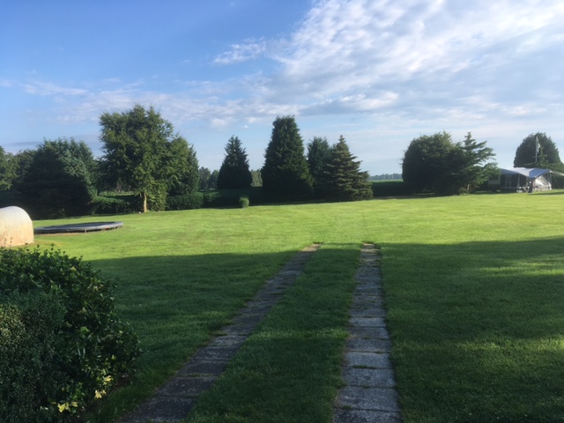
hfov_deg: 61.7
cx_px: 282
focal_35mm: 29
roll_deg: +1.2
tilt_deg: -4.8
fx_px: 472
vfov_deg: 48.2
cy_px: 212
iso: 25
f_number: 2.2
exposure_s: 1/641
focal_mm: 4.15
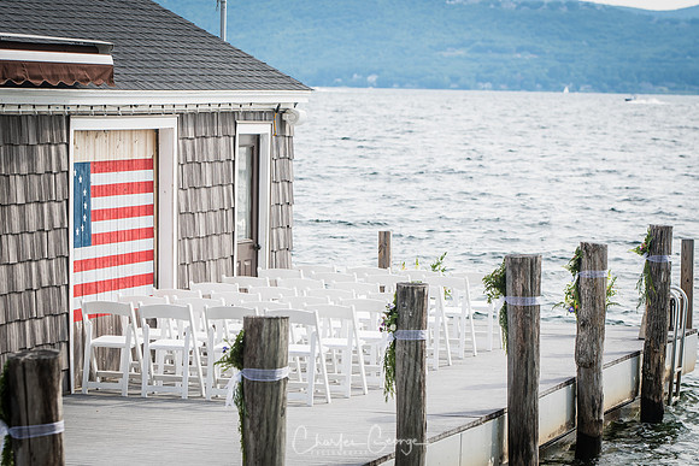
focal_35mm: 153
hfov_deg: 13.4
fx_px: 2971
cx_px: 350
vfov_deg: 9.0
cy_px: 233
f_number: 4
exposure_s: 1/500
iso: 200
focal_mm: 102
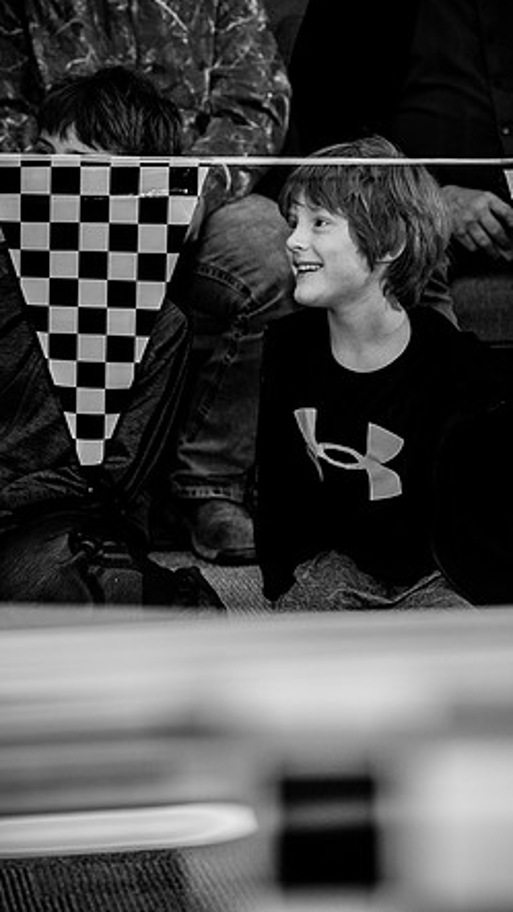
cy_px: 387
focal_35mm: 127
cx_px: 224
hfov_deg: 9.5
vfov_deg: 16.9
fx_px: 3073
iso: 800
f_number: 3.2
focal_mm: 70
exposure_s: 1/250
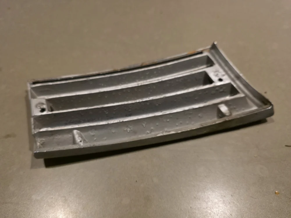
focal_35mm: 23
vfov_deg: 58.9
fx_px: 193
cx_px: 146
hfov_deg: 73.9
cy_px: 109
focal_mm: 6.3
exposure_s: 1/101
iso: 1600
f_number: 1.7
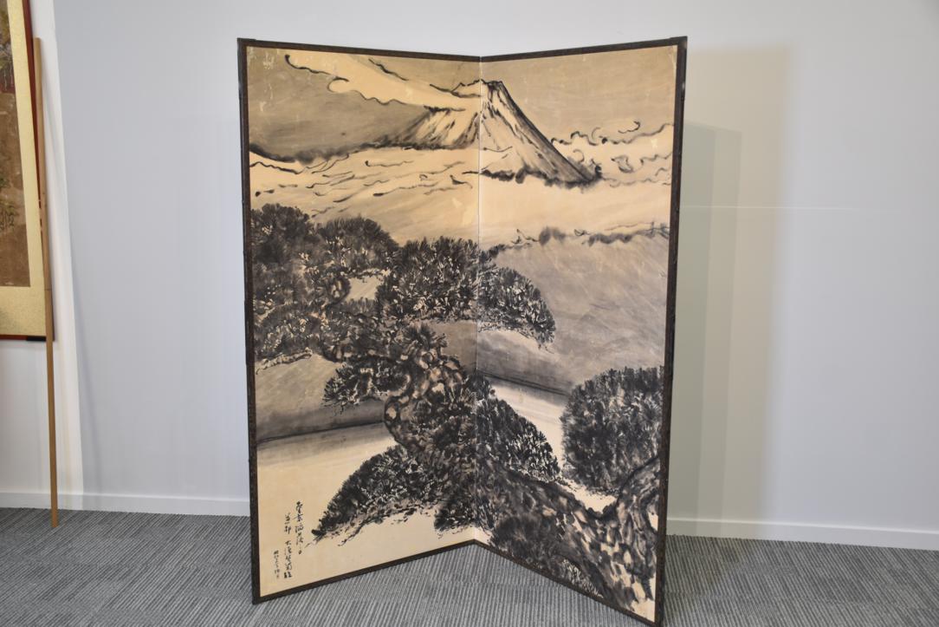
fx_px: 1017
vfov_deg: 34.2
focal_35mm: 39
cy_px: 314
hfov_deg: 49.5
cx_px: 470
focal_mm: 26
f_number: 3.8
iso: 400
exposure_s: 1/40
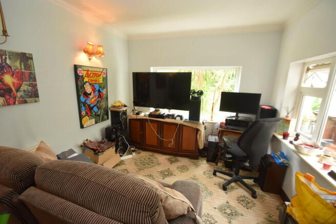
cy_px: 112
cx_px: 168
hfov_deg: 100.4
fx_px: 140
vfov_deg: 77.4
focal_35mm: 15
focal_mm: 10
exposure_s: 1/100
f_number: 5
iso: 800
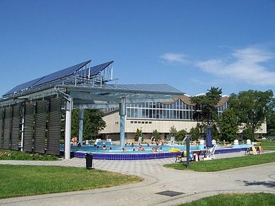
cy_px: 103
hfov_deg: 54.0
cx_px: 138
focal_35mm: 34
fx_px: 270
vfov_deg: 41.8
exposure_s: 1/750
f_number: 5.6
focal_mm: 5.6
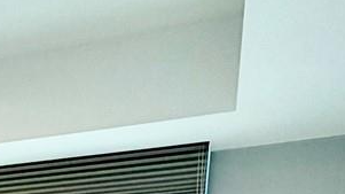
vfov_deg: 12.0
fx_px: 741
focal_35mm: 81
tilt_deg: -5.6
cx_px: -180
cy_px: 464
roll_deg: -1.1
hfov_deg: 21.7
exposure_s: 1/120
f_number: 2.2
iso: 64
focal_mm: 2.22
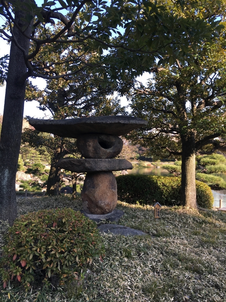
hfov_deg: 48.2
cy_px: 151
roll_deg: -0.2
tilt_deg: +2.5
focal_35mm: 29
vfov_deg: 61.7
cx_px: 113
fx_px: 252
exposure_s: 1/225
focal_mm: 4.15
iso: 25
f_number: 2.2
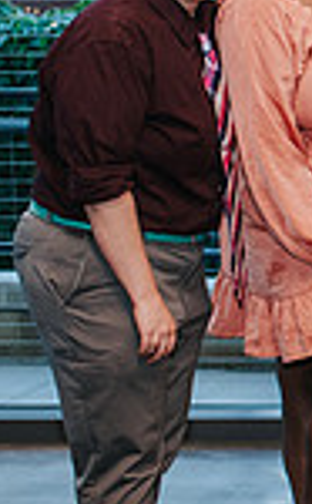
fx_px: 2107
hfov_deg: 7.4
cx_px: 981
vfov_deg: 13.6
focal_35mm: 154
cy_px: 186
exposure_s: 1/160
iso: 1000
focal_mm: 35
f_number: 2.8
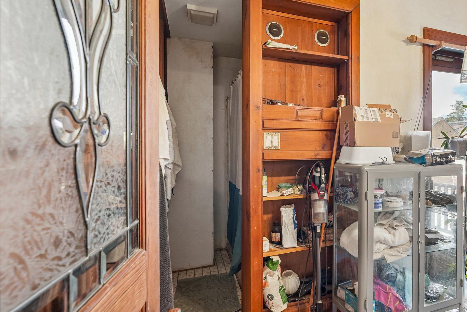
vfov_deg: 59.5
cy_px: 156
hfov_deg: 78.4
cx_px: 314
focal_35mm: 21
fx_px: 272
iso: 1250
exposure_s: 1/30
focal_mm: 14
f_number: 8
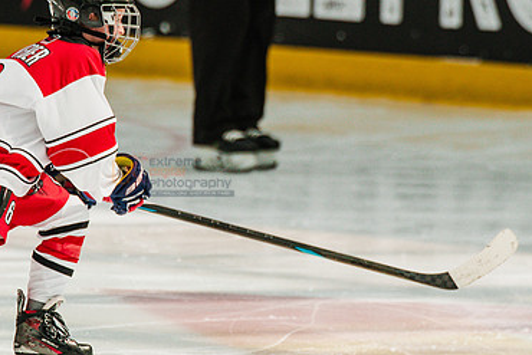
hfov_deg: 2.9
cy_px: 176
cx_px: 236
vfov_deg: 2.0
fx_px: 10363
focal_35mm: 701
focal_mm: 300
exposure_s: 1/2500
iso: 1600
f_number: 4
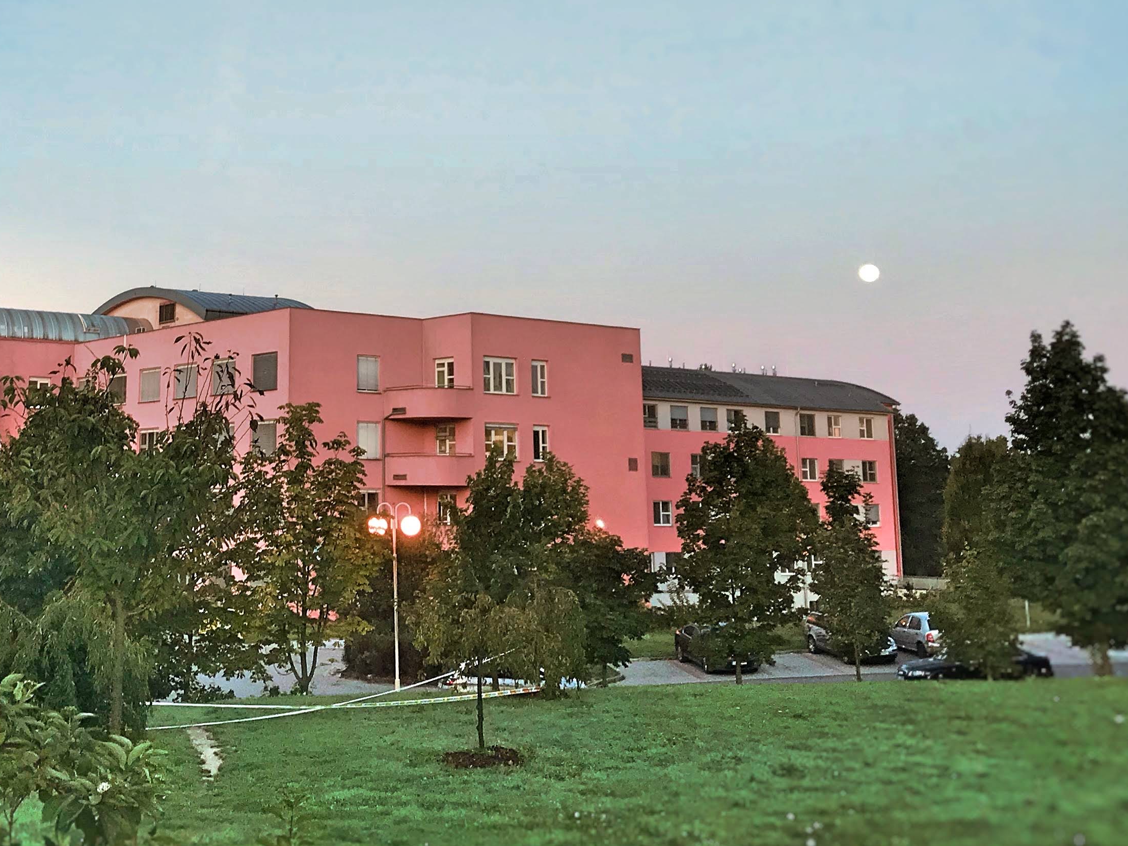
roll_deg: -0.9
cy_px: 163
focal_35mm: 51
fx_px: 1662
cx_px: 328
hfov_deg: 36.9
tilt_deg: +12.9
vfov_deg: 27.9
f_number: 1.8
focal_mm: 3.99
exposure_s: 1/50
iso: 25
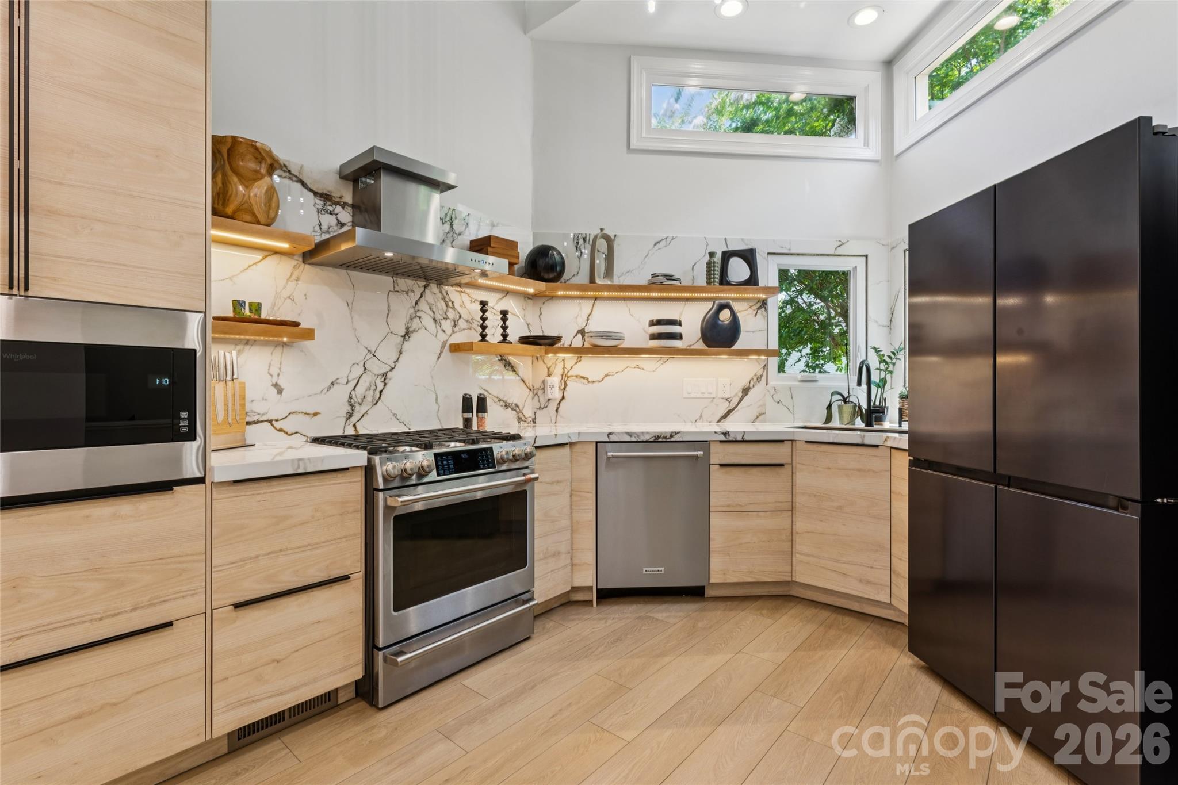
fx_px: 537
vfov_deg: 72.4
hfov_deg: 95.3
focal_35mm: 16
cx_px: 589
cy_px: 392
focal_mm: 16.4
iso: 100
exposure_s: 1/2
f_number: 13
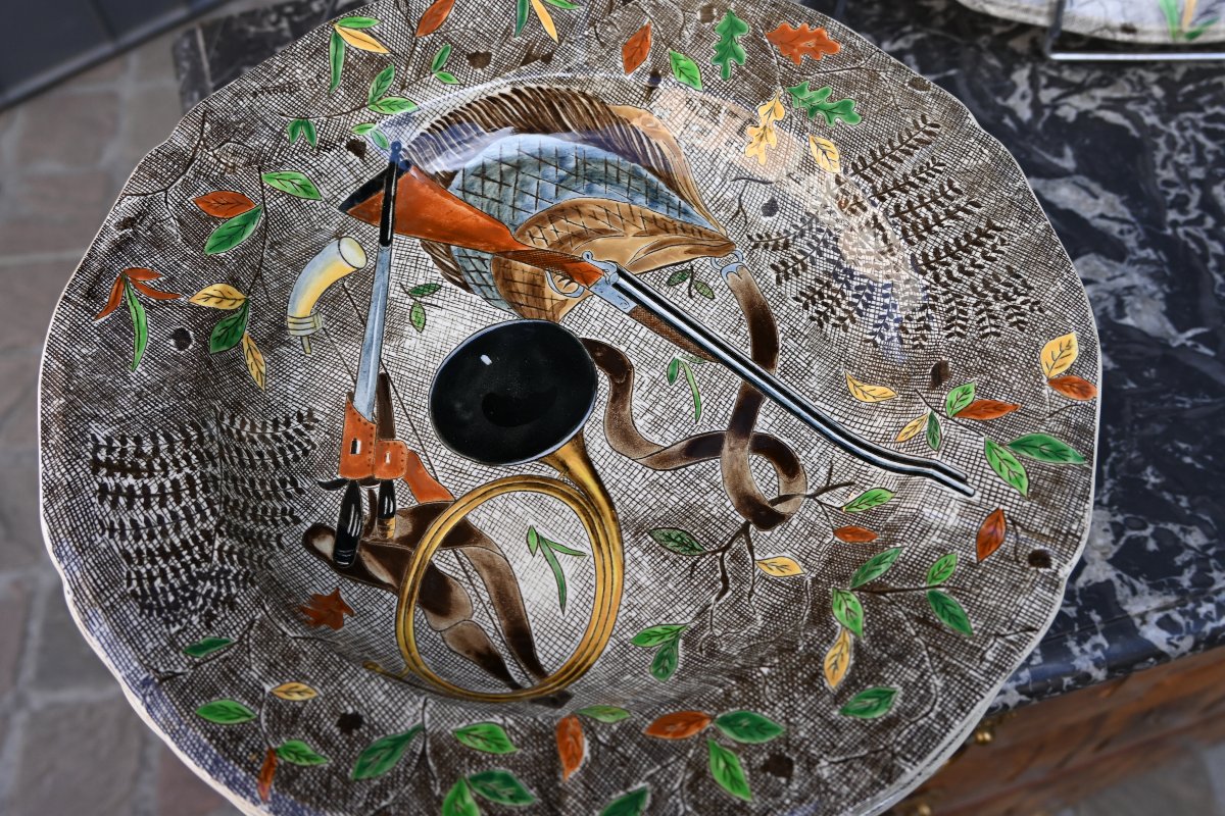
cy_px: 408
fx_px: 1199
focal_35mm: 35
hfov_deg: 54.1
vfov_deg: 37.6
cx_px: 612
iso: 200
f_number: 5
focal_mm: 23.5
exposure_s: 1/250
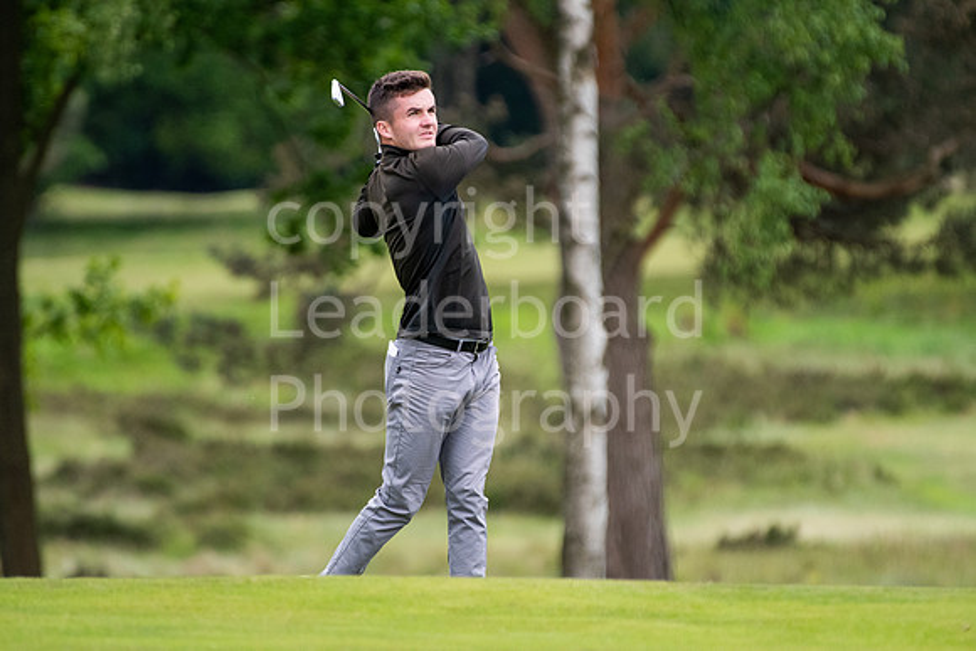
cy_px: 326
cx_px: 488
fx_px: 19524
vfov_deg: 1.9
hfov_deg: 2.9
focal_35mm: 720
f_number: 5.6
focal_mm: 480
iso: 1600
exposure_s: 1/1600
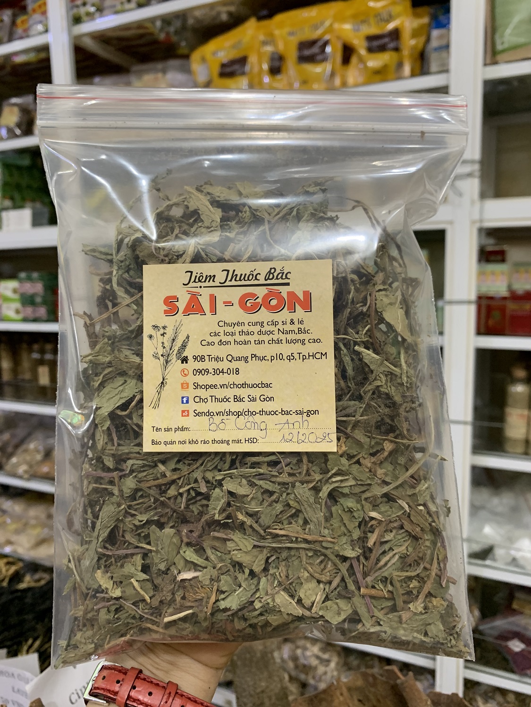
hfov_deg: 53.1
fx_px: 532
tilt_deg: -9.4
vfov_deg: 67.3
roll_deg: +2.6
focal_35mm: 26
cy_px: 354
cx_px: 266
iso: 160
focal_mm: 4.25
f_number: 1.8
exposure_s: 1/50
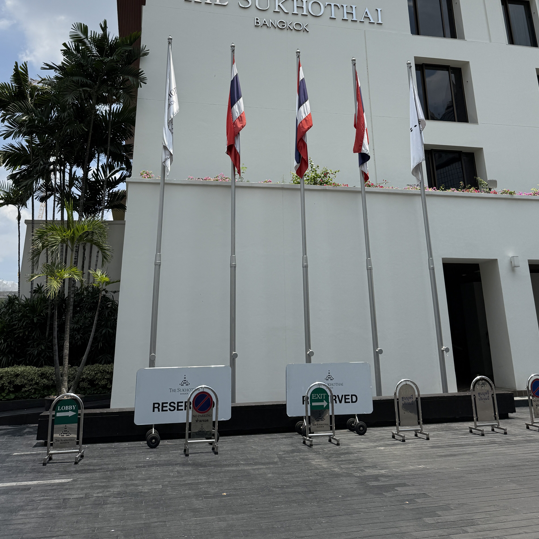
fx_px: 564
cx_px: 284
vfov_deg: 49.1
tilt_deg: +21.5
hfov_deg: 51.1
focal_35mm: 32
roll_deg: +2.0
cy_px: 134
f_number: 1.78
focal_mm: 6.76
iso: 80
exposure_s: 1/6711
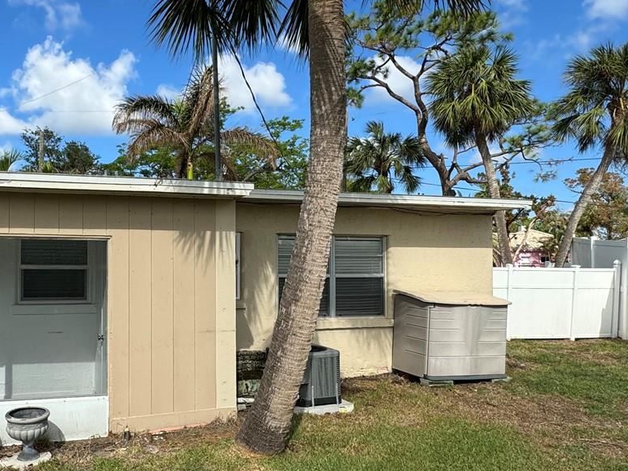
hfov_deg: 59.3
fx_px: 526
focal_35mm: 29
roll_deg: +0.1
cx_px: 181
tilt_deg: +1.2
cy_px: 255
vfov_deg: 48.2
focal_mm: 2.22
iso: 50
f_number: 2.2
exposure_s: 1/1976
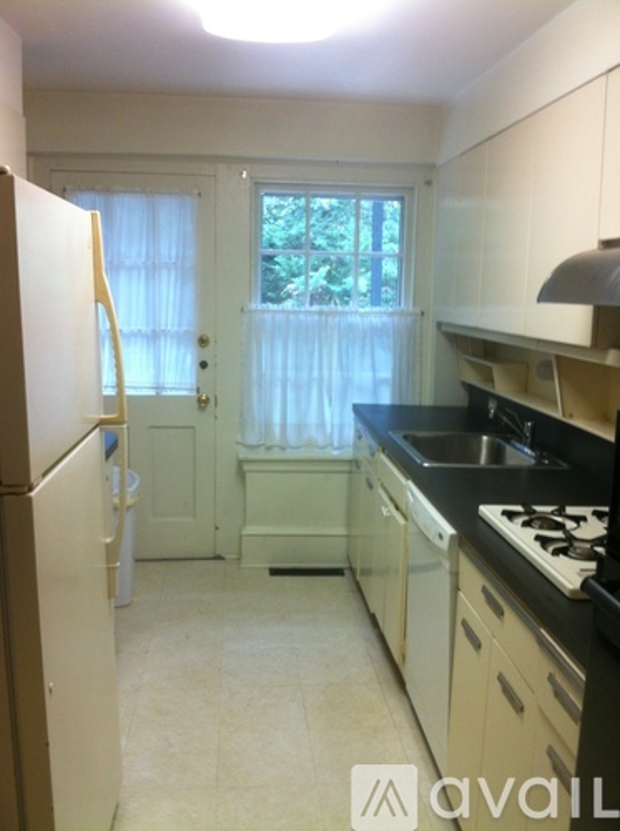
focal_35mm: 35
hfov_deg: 40.6
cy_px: 416
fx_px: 839
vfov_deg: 52.7
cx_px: 310
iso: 100
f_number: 2.8
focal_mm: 3.85
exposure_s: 1/17
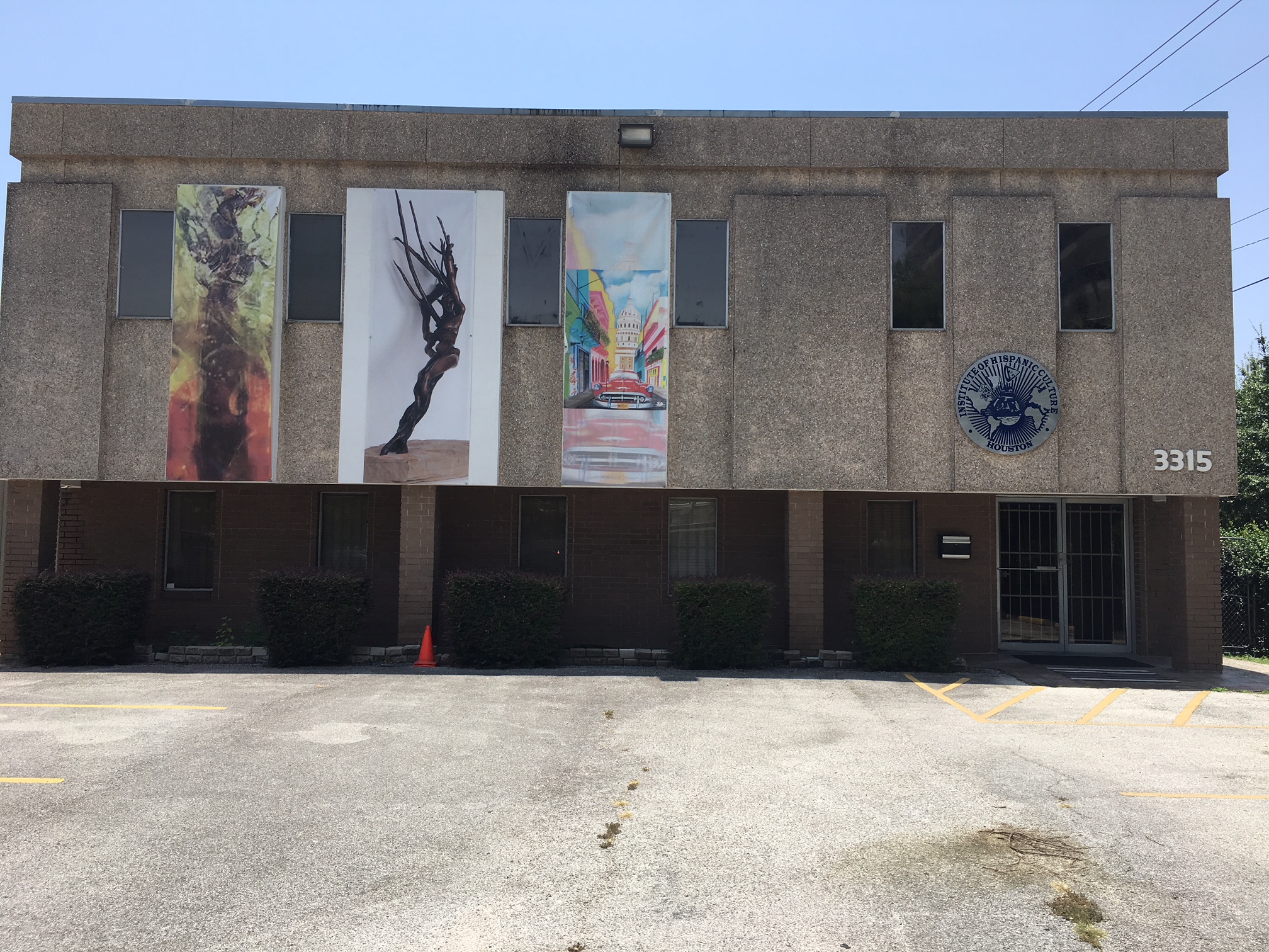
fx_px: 1063
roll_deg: -0.9
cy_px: 476
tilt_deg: +3.6
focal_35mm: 29
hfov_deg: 61.7
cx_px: 634
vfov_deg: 48.2
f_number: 2.2
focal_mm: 4.15
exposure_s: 1/1099
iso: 25
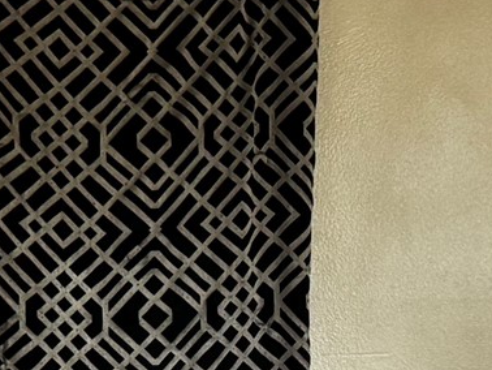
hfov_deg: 14.5
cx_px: 655
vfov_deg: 11.3
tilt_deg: -5.2
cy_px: 400
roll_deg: -1.7
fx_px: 1849
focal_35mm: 130
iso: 640
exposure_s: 1/60
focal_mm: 6.76
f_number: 1.78
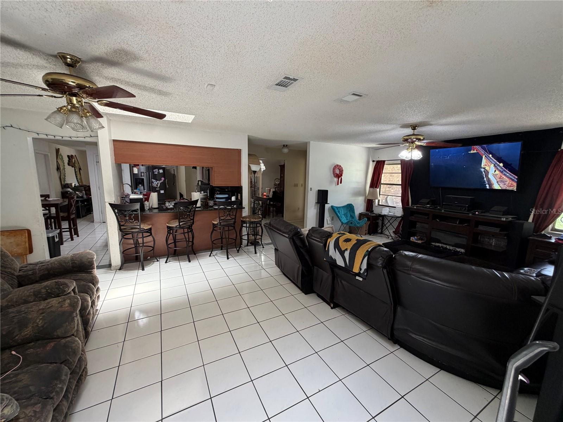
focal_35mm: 14
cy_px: 211
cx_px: 282
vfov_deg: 85.7
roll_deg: -0.8
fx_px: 228
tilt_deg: -9.1
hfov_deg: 102.1
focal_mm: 2.22
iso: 200
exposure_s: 1/60
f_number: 2.2
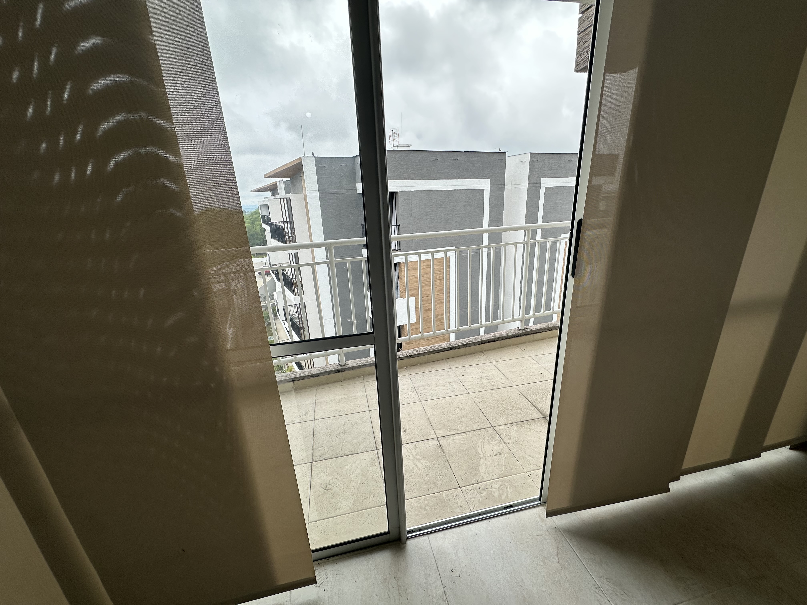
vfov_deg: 85.7
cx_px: 404
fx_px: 326
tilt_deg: -17.1
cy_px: 302
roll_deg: +3.1
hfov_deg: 102.1
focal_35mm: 14
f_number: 2.2
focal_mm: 2.22
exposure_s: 1/658
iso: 40
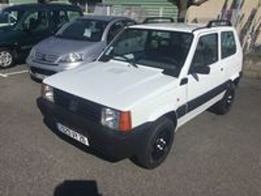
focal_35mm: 31
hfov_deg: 58.4
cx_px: 130
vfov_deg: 45.4
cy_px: 98
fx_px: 234
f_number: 2.4
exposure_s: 1/4808
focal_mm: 3.3
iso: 25
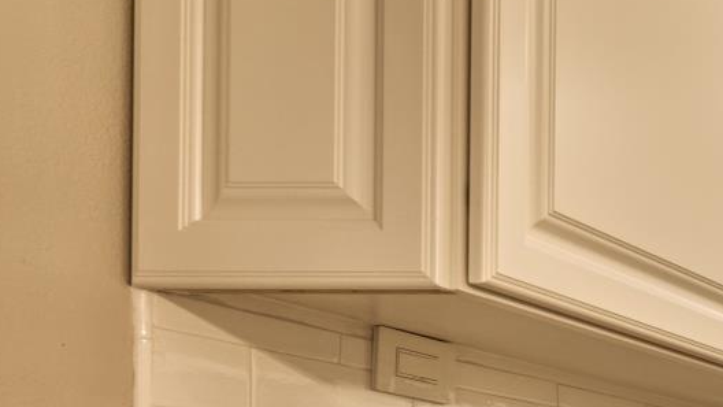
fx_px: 1246
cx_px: 1371
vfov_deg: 17.2
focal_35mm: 65
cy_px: 564
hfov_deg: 20.3
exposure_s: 1/8
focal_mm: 16
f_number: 8
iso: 125
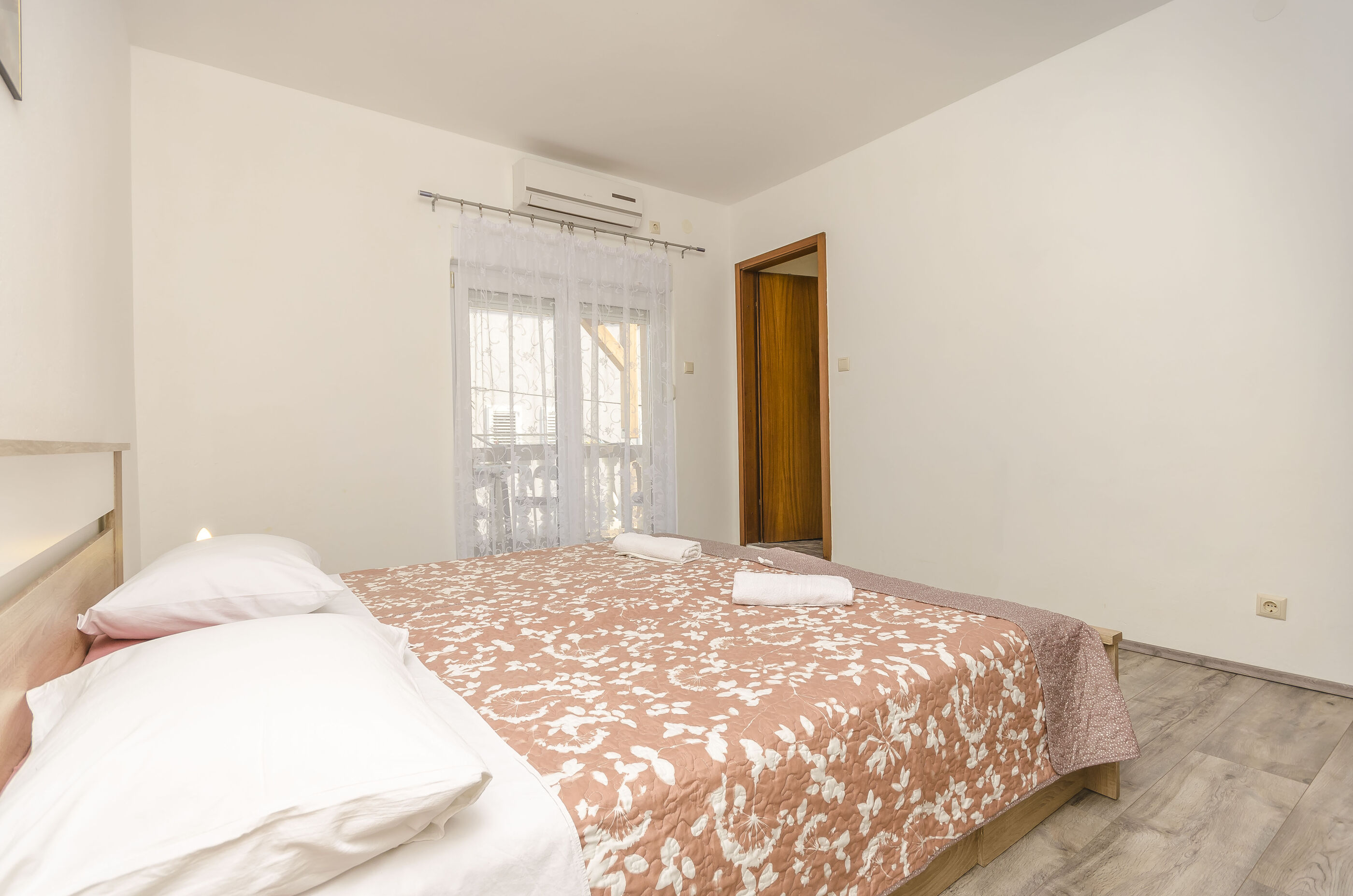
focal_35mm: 17
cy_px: 448
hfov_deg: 92.6
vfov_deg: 69.4
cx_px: 676
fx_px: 647
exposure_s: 1/60
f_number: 7.1
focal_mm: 11.5
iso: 100
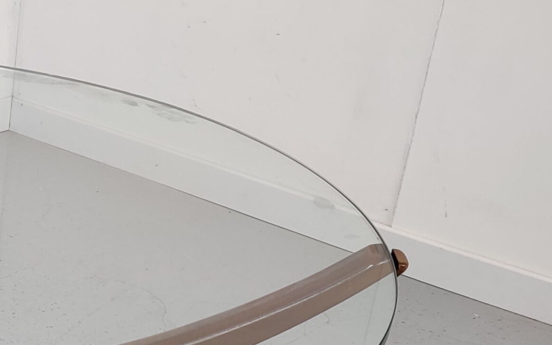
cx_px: -208
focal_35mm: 99
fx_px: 1490
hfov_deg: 19.1
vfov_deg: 12.8
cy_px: 436
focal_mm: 4.75
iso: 160
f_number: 1.65
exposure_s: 1/100
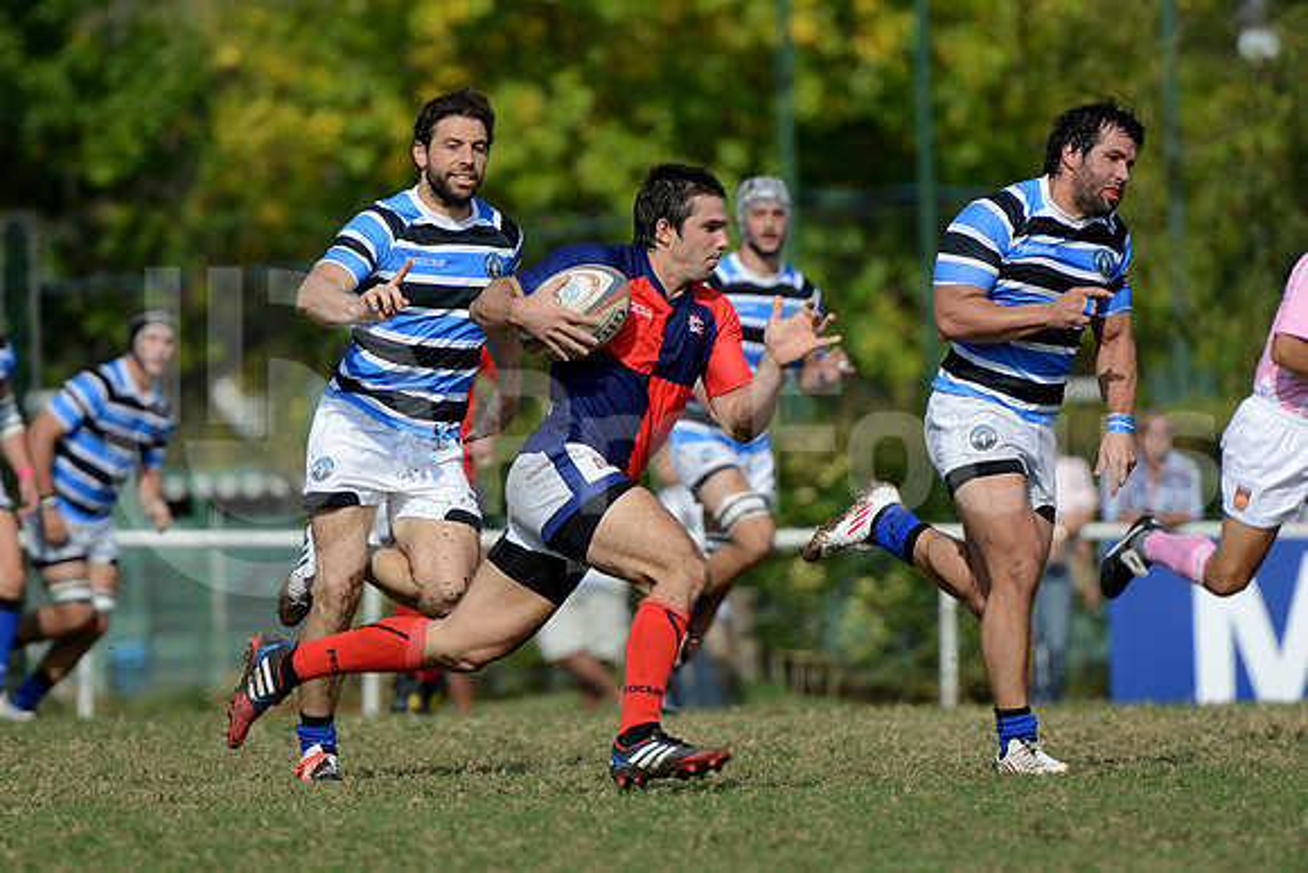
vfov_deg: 5.1
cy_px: 436
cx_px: 654
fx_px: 9812
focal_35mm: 270
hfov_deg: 7.6
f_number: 4
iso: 320
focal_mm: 270
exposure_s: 1/2000
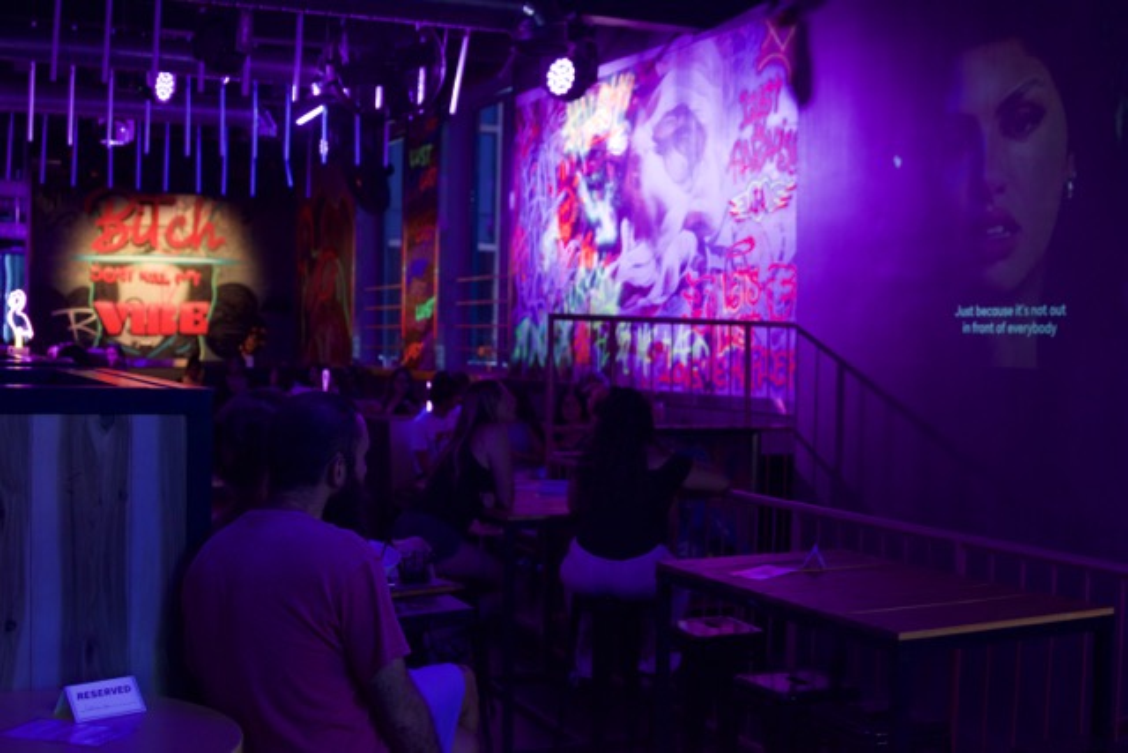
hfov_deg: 46.4
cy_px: 376
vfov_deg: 31.9
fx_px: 1316
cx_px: 564
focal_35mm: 42
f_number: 2.8
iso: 1250
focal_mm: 28
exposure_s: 1/60
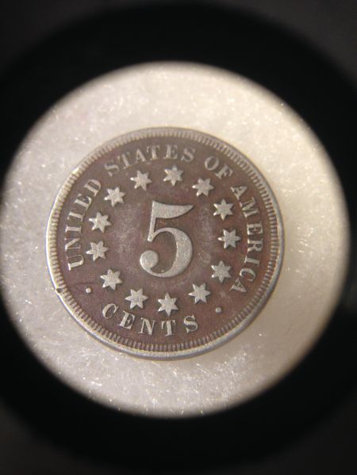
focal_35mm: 33
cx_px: 178
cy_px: 238
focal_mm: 4.12
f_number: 2.4
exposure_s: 1/20
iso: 125
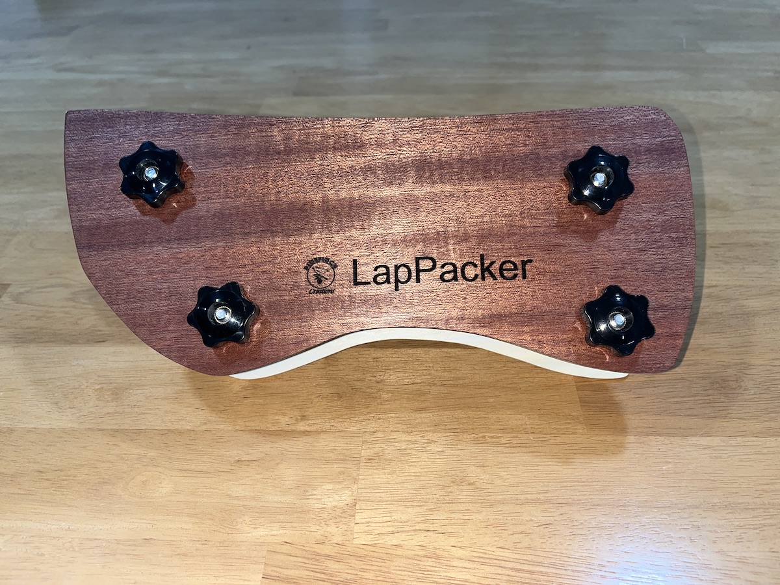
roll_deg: +2.4
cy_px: 292
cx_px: 390
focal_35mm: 26
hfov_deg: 67.3
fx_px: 586
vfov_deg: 53.1
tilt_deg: -42.1
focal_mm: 5.1
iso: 32
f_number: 1.6
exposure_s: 1/57
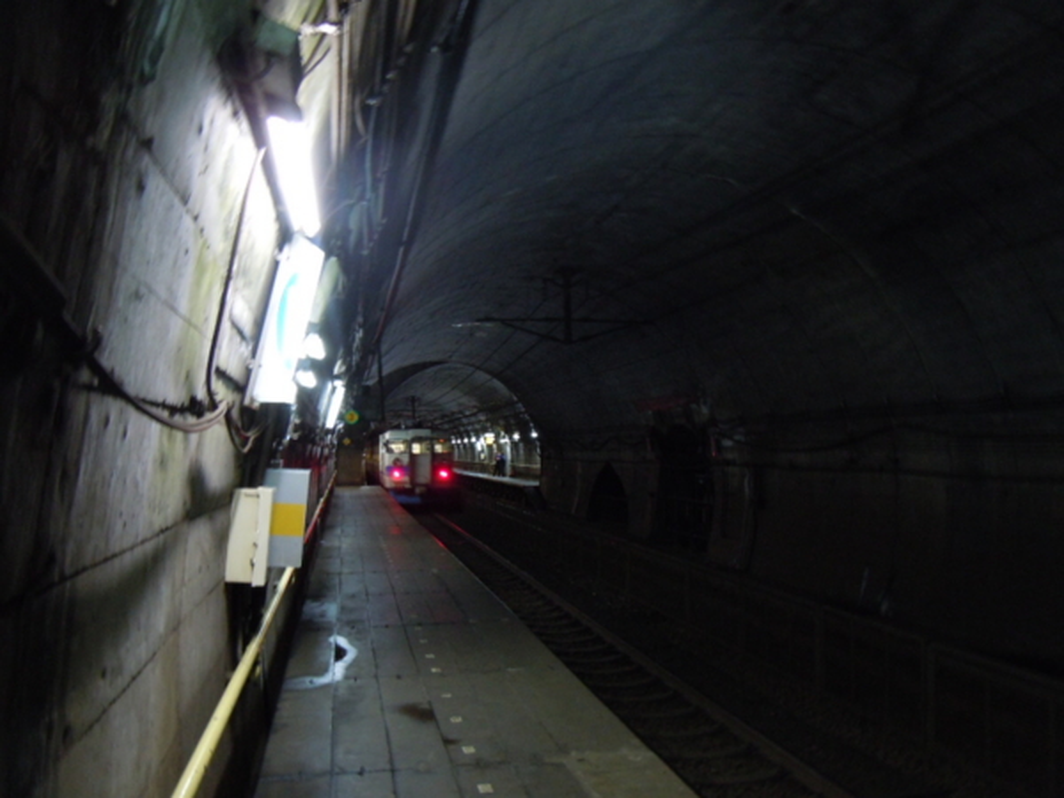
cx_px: 532
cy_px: 399
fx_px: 922
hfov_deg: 60.0
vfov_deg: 46.8
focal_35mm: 30
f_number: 3.5
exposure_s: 1/5
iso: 400
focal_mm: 5.4
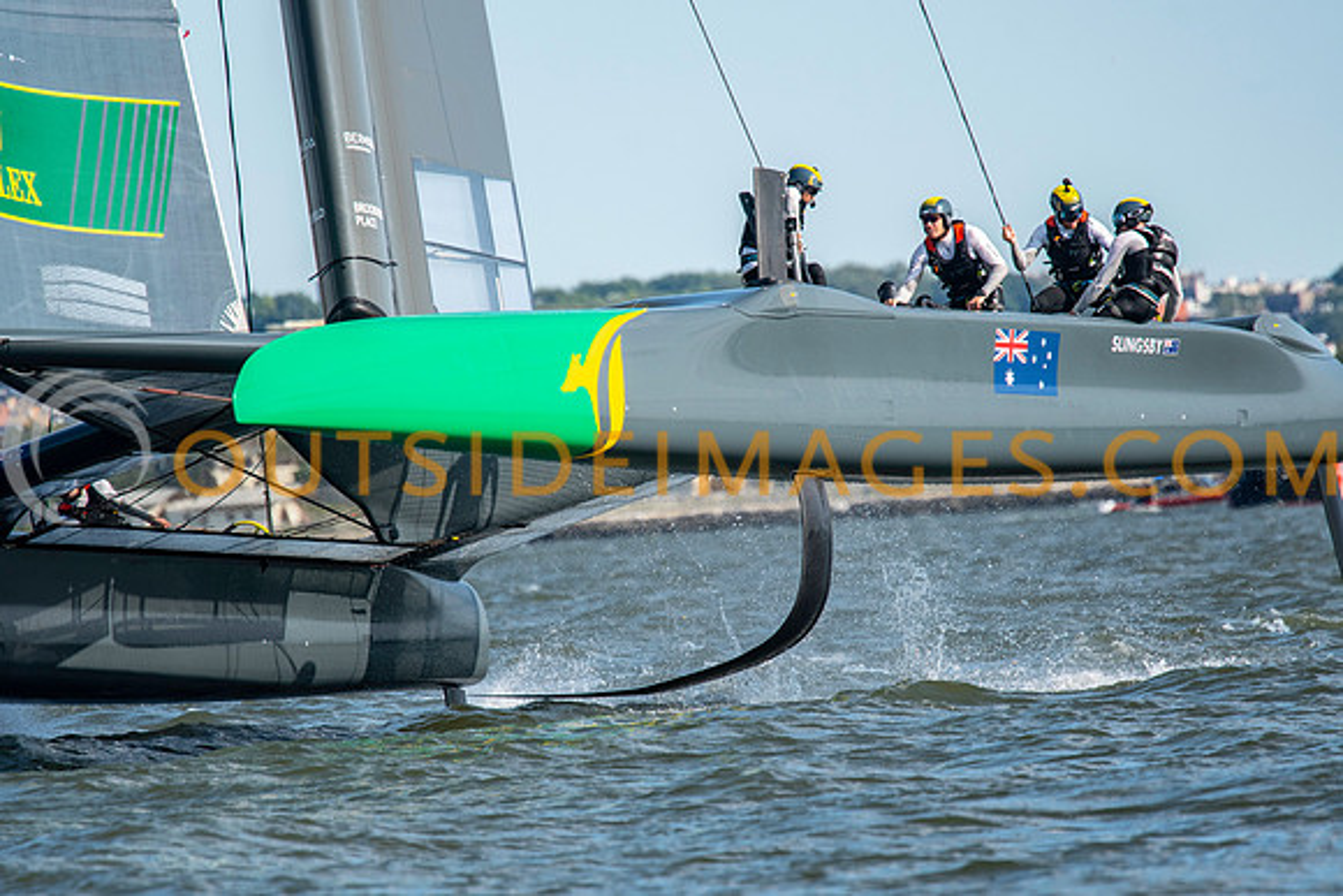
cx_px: 672
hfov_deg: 3.3
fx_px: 23507
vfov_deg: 2.2
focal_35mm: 630
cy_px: 448
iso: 500
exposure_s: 1/1600
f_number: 5.6
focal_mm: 420
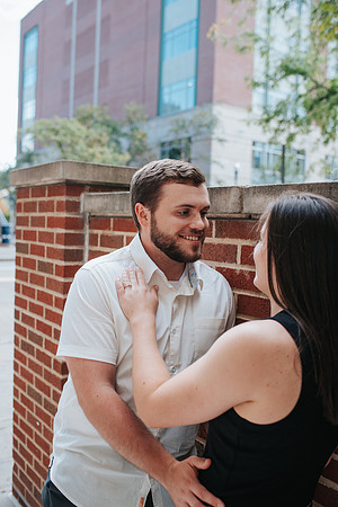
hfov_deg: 37.9
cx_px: 169
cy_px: 254
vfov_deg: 54.4
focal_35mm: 35
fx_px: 493
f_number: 3.2
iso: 180
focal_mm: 35
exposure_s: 1/250
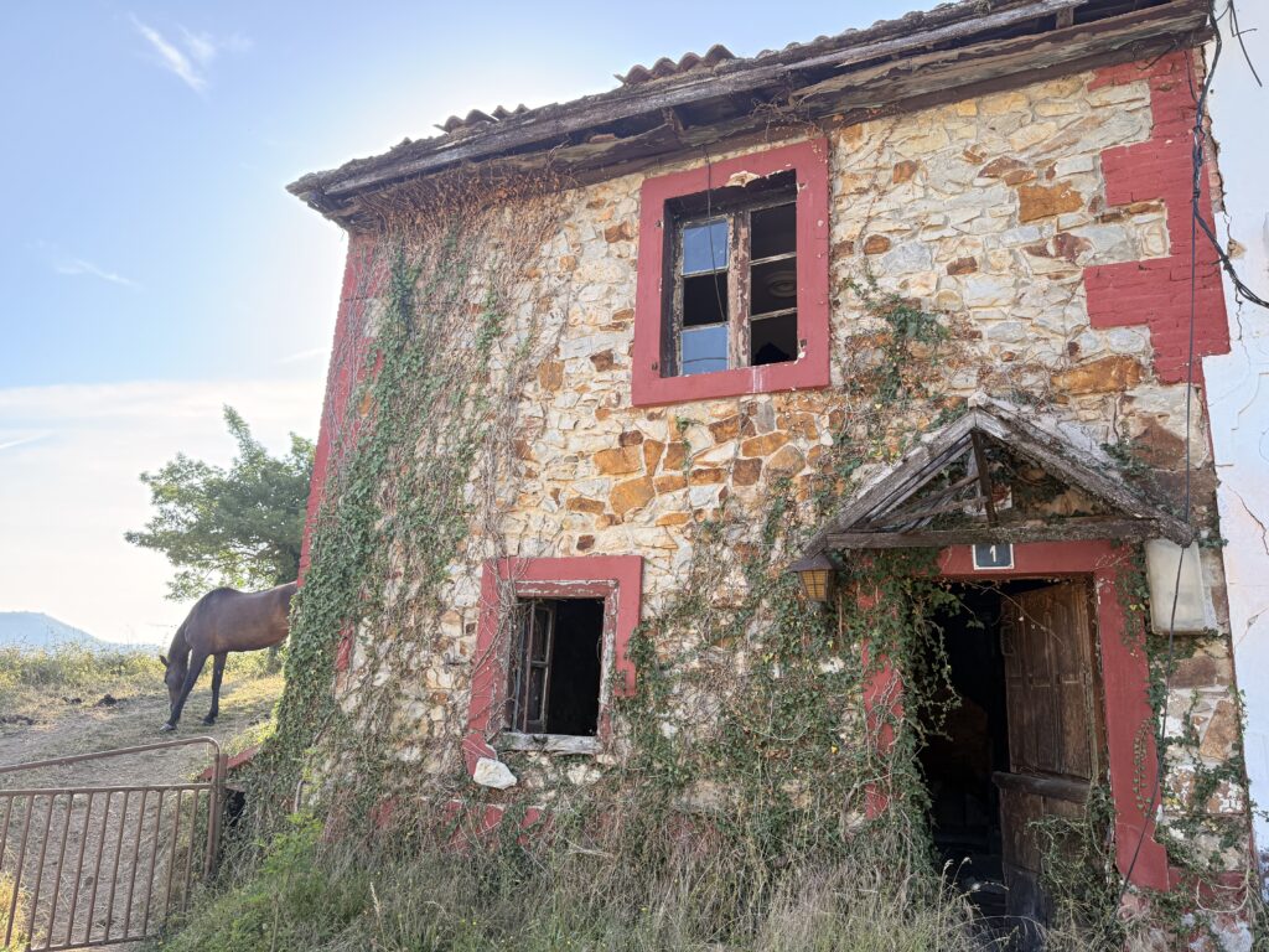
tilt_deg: +14.5
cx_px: 634
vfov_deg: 56.8
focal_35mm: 24
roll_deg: -3.2
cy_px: 476
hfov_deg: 71.6
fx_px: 880
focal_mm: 6.76
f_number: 1.78
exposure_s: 1/547
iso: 100
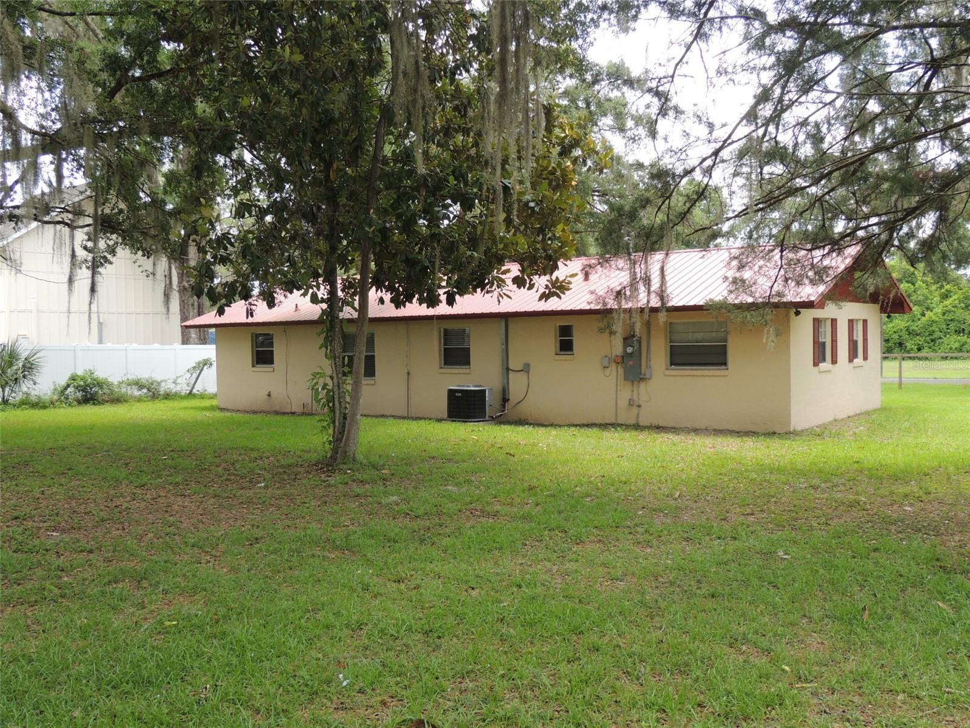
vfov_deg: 42.9
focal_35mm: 33
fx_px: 925
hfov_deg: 55.4
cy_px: 364
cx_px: 485
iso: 100
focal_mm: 5.8
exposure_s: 1/200
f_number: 3.2
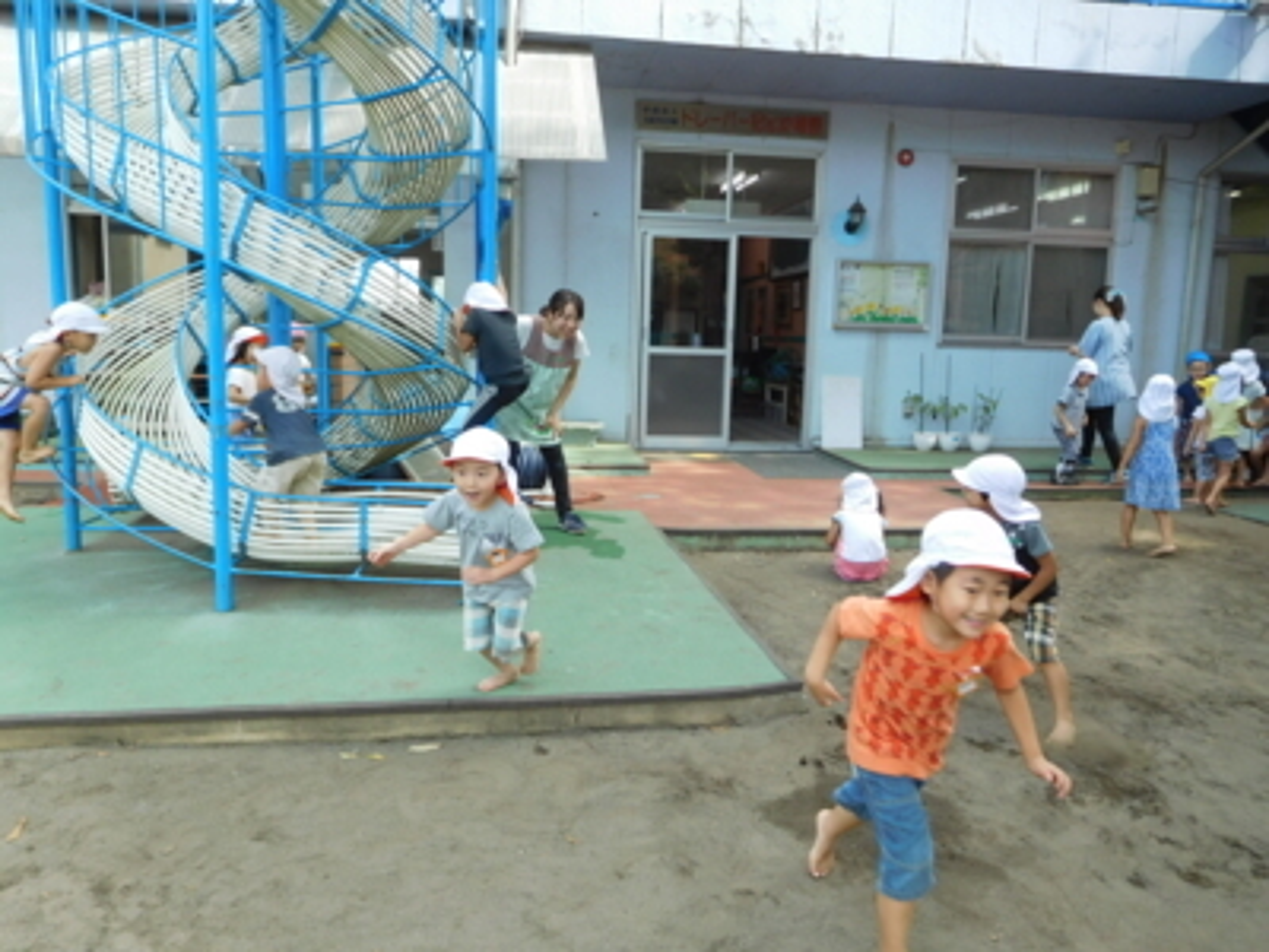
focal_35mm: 25
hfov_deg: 69.4
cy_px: 476
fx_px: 916
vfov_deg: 54.9
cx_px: 634
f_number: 3.4
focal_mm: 4.5
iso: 125
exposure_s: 1/200
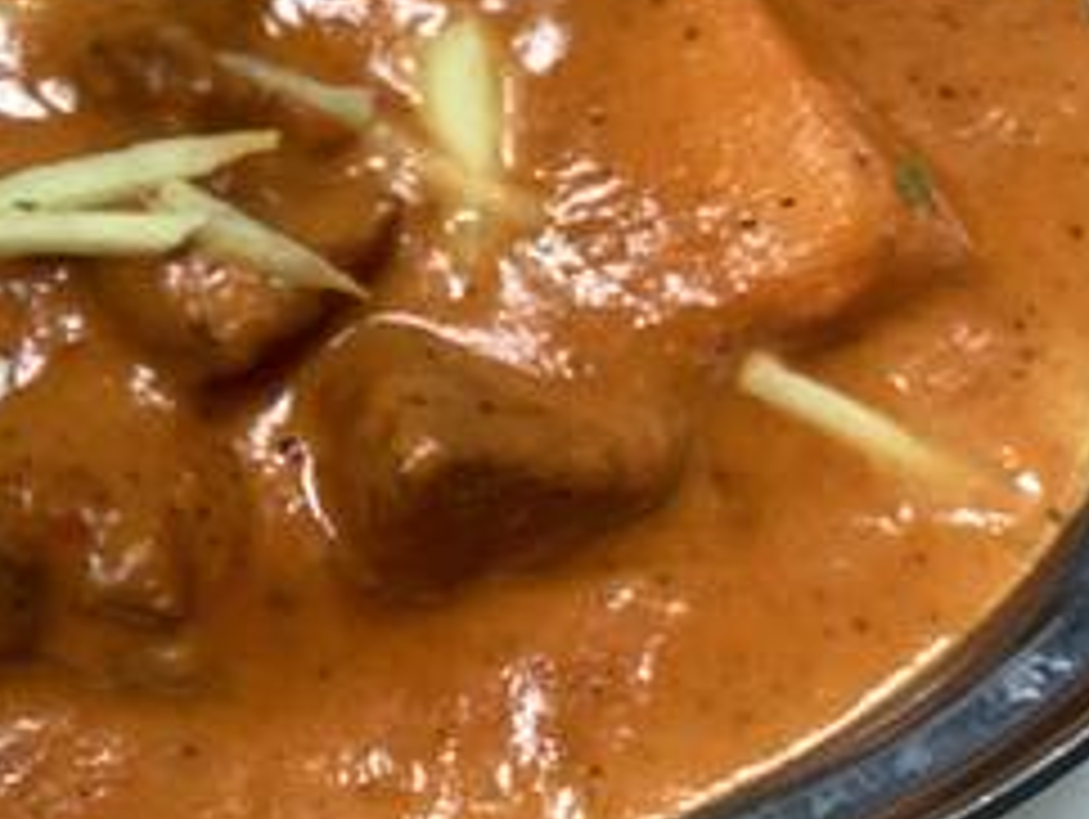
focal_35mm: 75
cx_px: -162
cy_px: 274
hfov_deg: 24.0
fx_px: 2362
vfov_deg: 19.6
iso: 160
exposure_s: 1/60
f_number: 2.4
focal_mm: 3.3
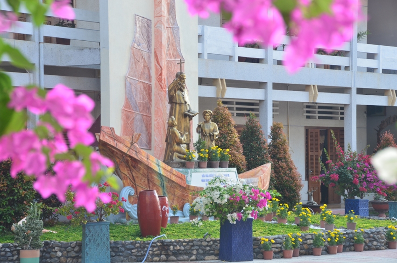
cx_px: 198
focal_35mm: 123
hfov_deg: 16.7
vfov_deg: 11.1
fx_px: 1354
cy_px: 132
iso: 320
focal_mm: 82
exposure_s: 1/80
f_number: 8
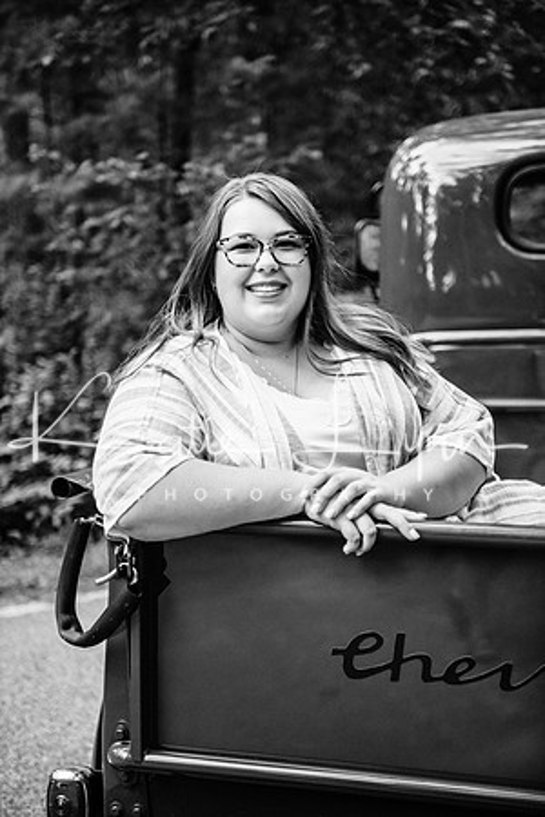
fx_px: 1362
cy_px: 408
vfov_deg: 33.4
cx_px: 272
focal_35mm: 60
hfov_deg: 22.6
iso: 640
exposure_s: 1/320
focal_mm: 60
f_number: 2.8
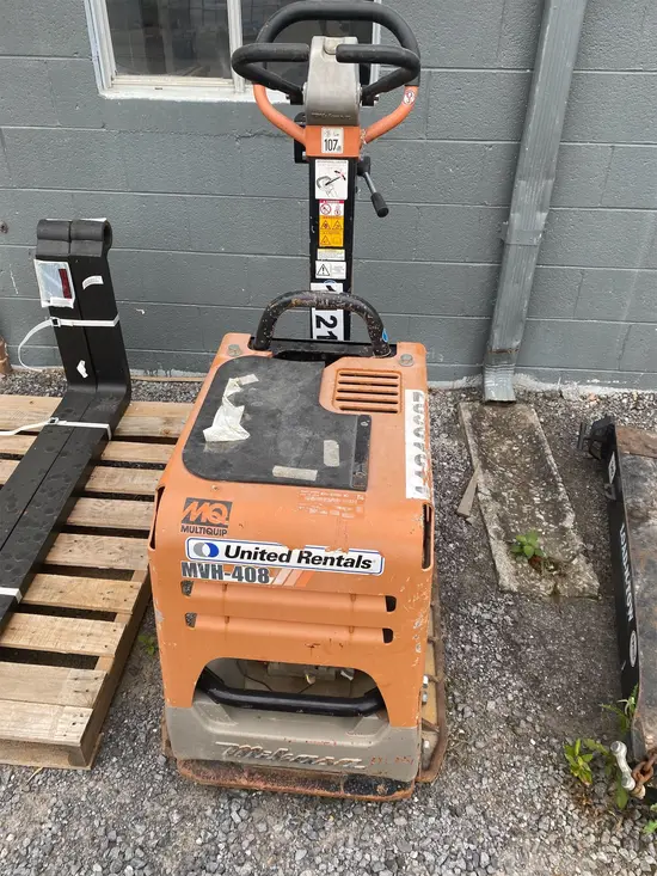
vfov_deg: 67.3
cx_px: 328
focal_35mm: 26
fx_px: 658
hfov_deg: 53.1
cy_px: 438
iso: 32
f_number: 1.8
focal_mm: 4.25
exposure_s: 1/164
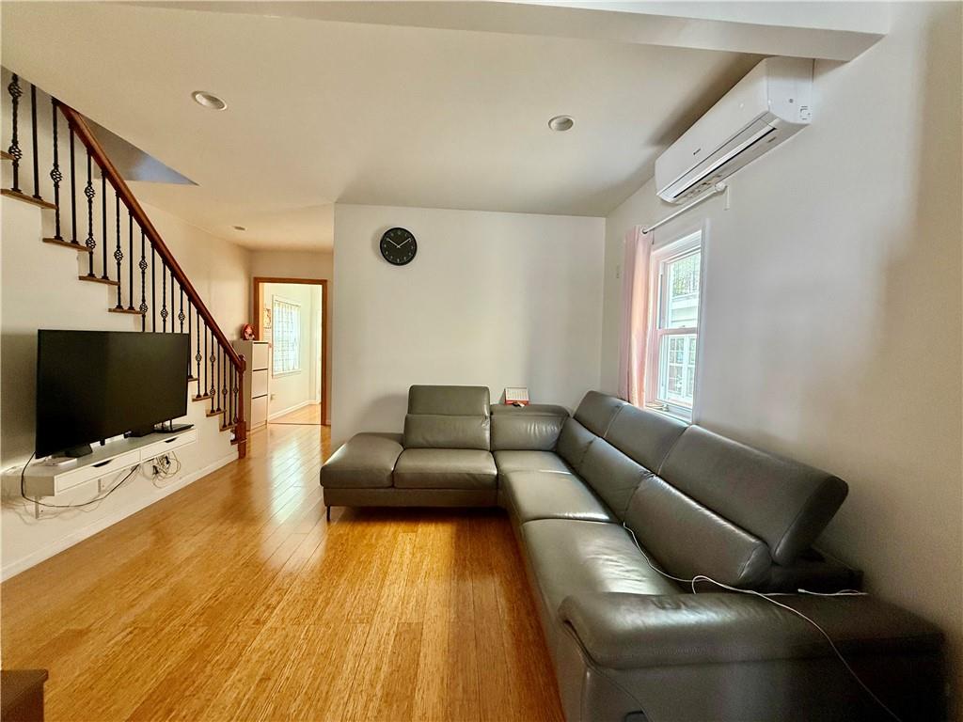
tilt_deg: -1.9
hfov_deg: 102.1
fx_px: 389
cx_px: 482
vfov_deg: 85.7
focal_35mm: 14
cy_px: 361
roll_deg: -2.1
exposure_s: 1/91
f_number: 2.2
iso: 320
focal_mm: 2.22
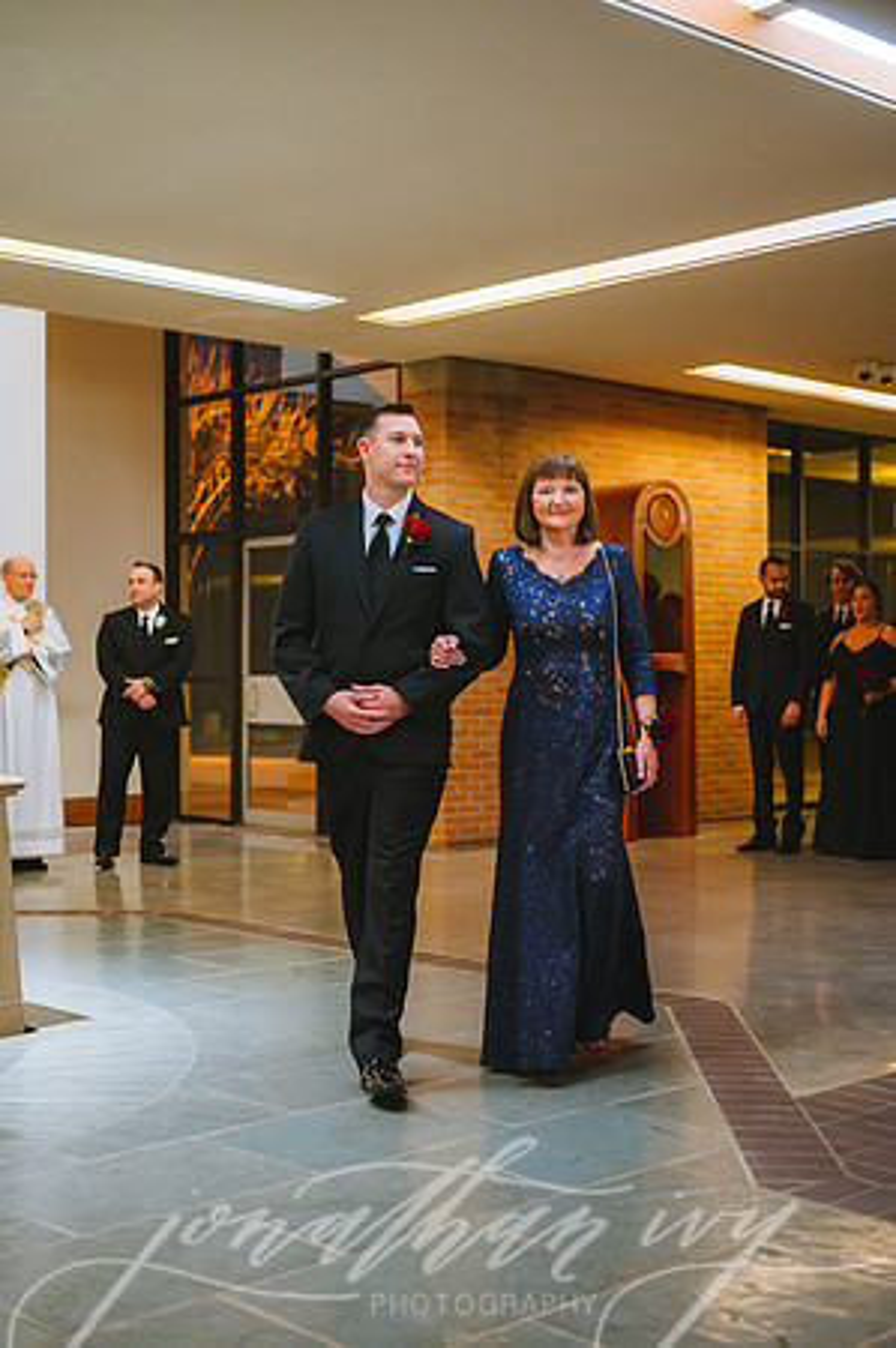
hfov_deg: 28.0
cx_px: 448
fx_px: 1796
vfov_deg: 41.2
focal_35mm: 48
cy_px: 674
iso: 5000
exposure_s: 1/160
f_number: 2.8
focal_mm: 48
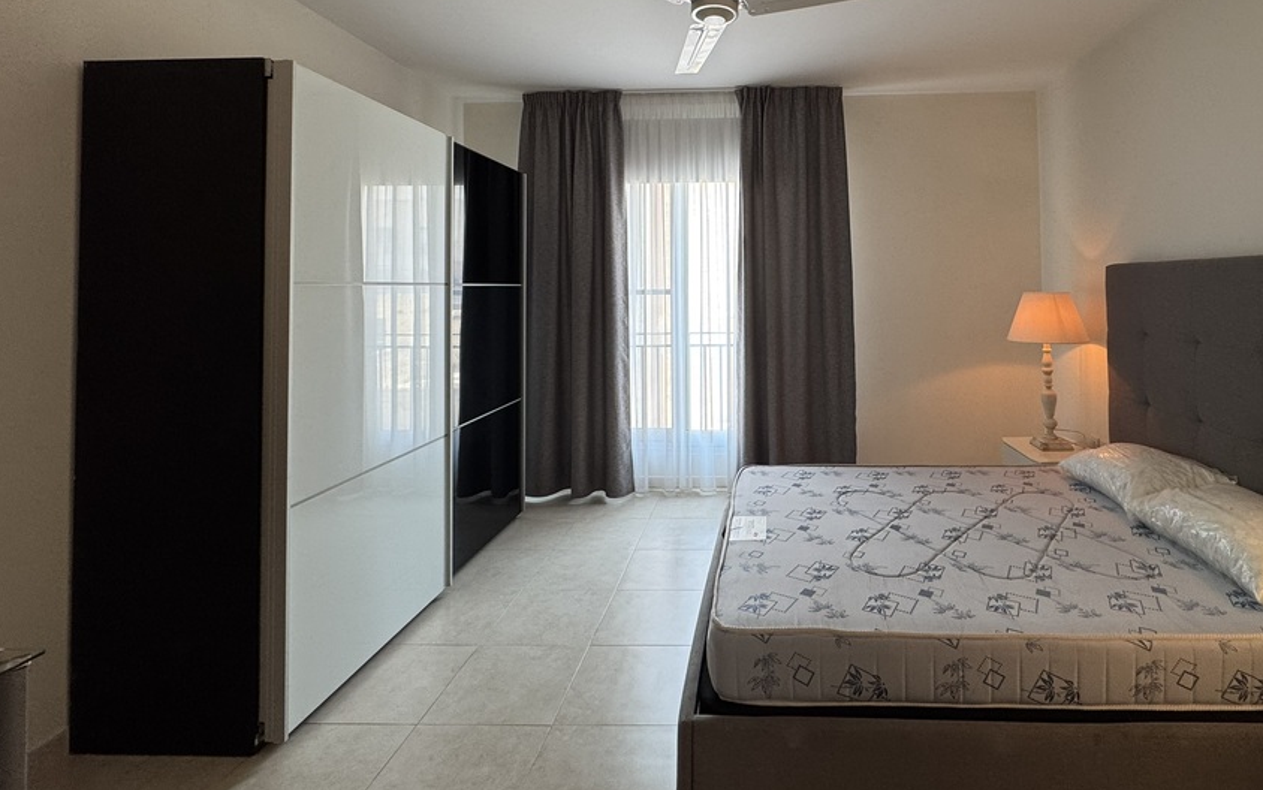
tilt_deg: +1.6
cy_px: 271
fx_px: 620
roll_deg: +0.4
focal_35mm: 18
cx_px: 748
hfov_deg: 90.1
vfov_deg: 63.6
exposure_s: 1/100
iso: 160
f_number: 2.2
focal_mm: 2.22
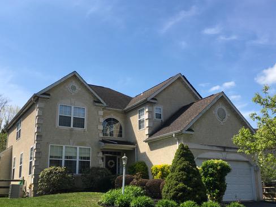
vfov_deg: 37.6
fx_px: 303
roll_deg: +2.3
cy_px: 124
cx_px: 145
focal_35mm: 38
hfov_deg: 49.0
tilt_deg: +12.6
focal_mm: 4.15
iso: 25
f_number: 2.2
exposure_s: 1/1148
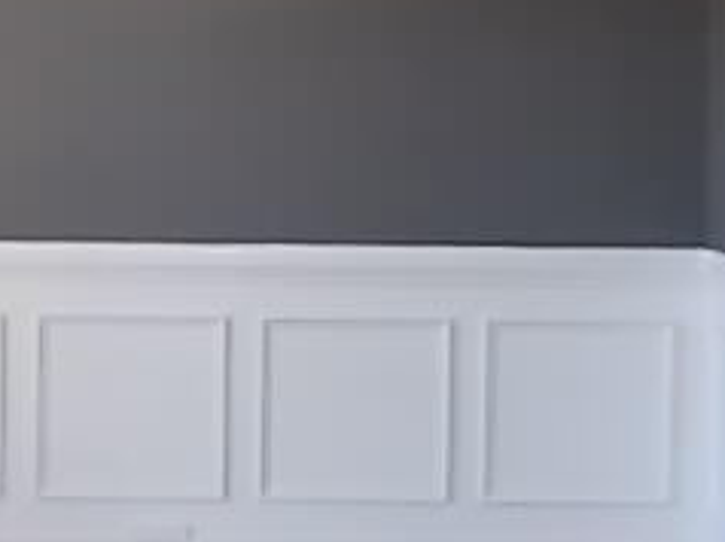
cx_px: 235
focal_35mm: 70
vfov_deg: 20.9
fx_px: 1465
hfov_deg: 27.6
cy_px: 155
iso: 220
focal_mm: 4.6
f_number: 3.2
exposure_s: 1/25
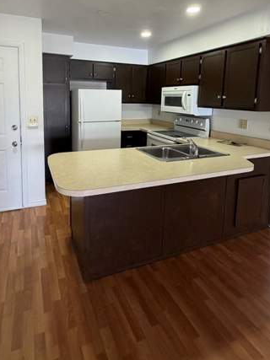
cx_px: 112
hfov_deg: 63.0
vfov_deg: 76.9
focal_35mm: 21
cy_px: 125
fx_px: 219
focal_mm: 2.22
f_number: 2.2
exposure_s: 1/60
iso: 320
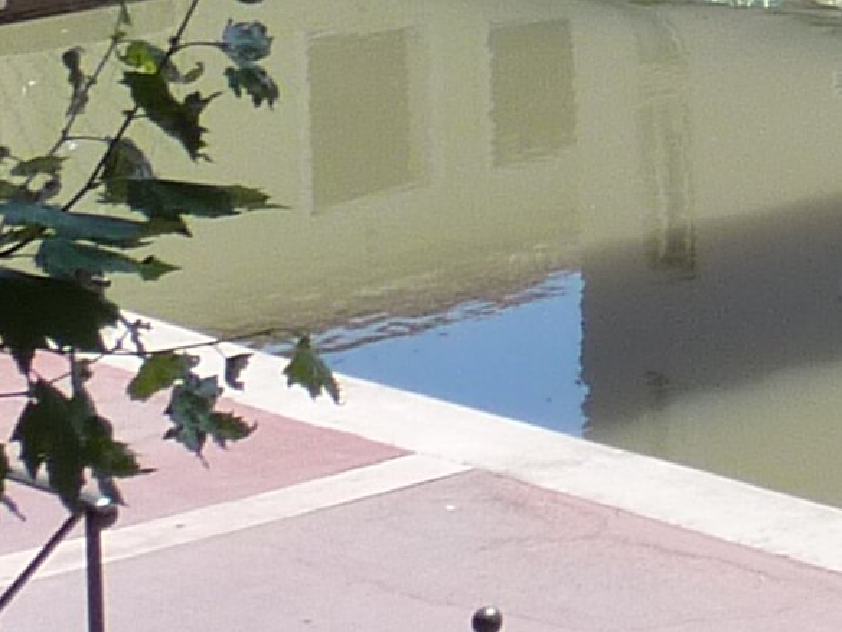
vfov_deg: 6.1
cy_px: -1052
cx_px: 2050
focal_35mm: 231
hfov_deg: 7.9
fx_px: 5619
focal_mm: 6.1
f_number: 4
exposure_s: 1/400
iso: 125
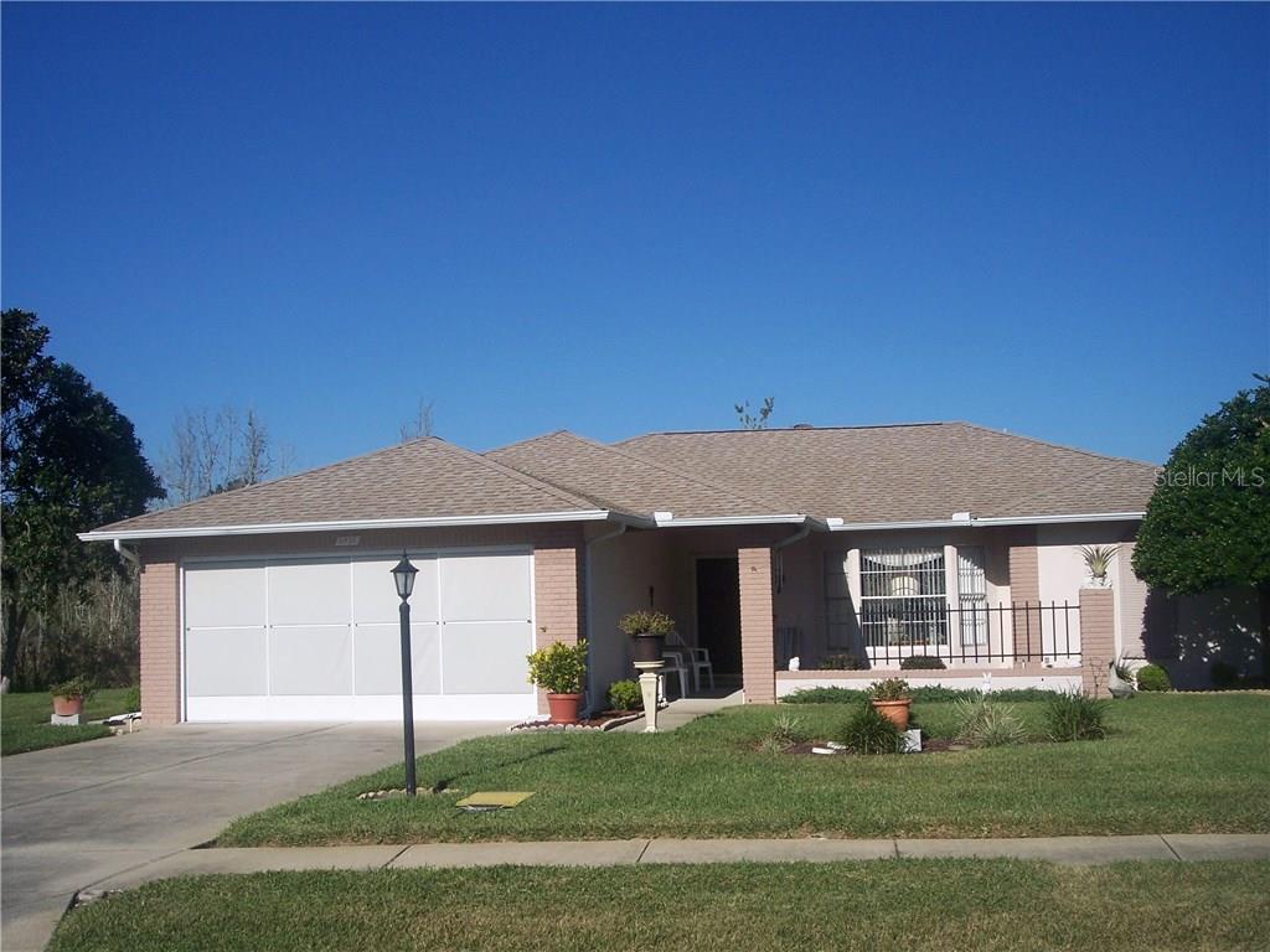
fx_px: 1431
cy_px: 476
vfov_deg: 36.8
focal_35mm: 39
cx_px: 635
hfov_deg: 47.9
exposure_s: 1/750
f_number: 5.6
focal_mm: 8
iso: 100
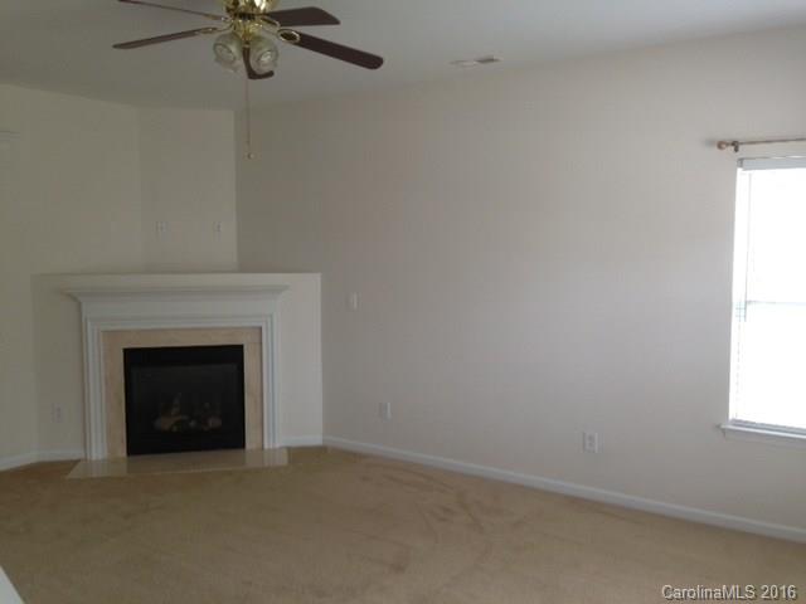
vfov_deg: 42.9
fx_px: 768
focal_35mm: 33
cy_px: 302
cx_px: 403
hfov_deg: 55.4
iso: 50
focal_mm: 4.13
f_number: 2.4
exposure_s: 1/24
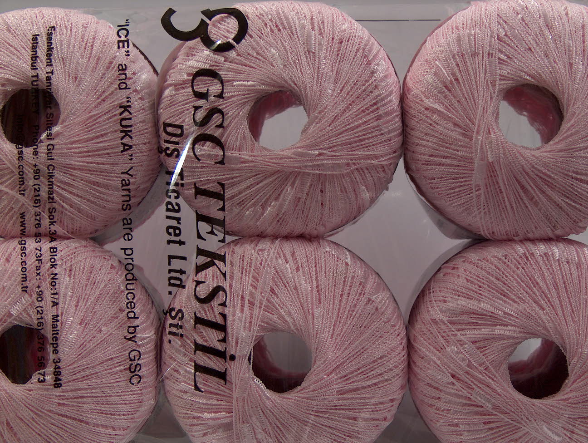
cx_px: 294
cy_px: 222
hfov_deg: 31.6
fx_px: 1038
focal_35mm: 61
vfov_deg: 24.1
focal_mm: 12.53
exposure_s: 1/6.2
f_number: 2.9
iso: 100
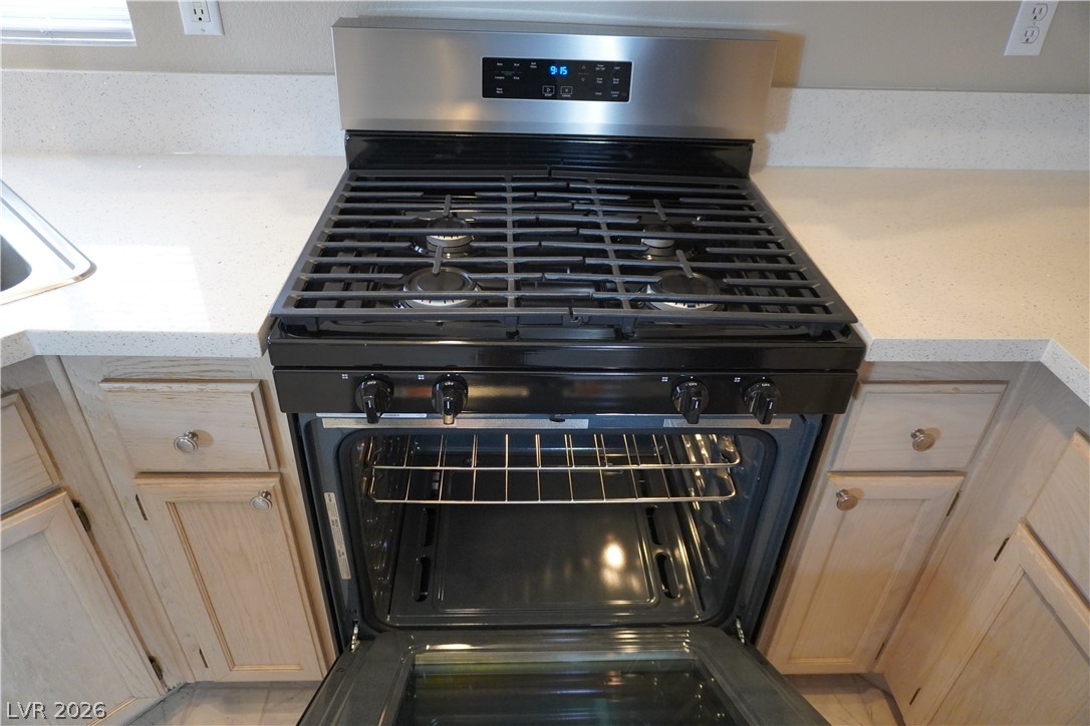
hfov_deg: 73.7
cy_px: 363
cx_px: 545
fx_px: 727
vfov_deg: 53.1
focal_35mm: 24
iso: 2500
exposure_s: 1/160
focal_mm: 16
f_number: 4
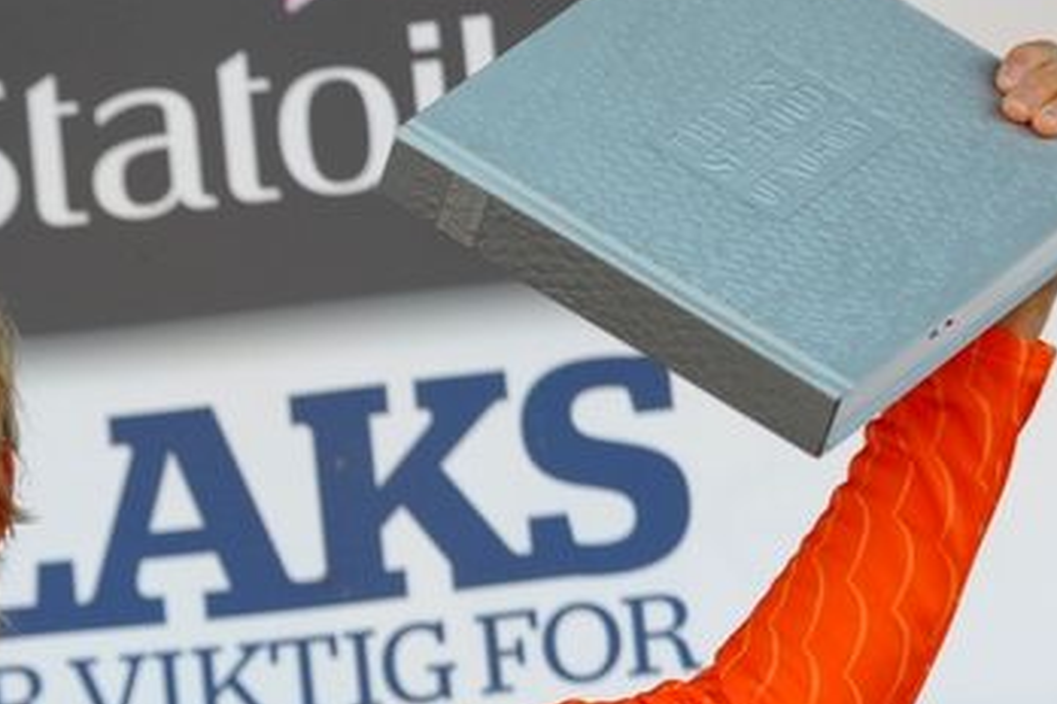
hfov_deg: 7.1
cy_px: 743
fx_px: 8455
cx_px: -173
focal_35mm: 288
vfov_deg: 4.8
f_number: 4.5
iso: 500
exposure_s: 1/400
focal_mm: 98
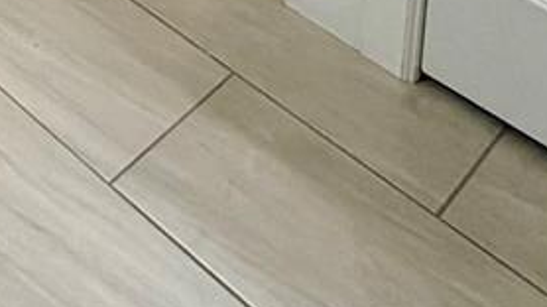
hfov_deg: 23.9
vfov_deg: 9.9
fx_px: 1145
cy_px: -699
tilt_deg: -8.1
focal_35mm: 79
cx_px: -150
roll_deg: +0.4
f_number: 2.2
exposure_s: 1/120
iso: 200
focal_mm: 2.22
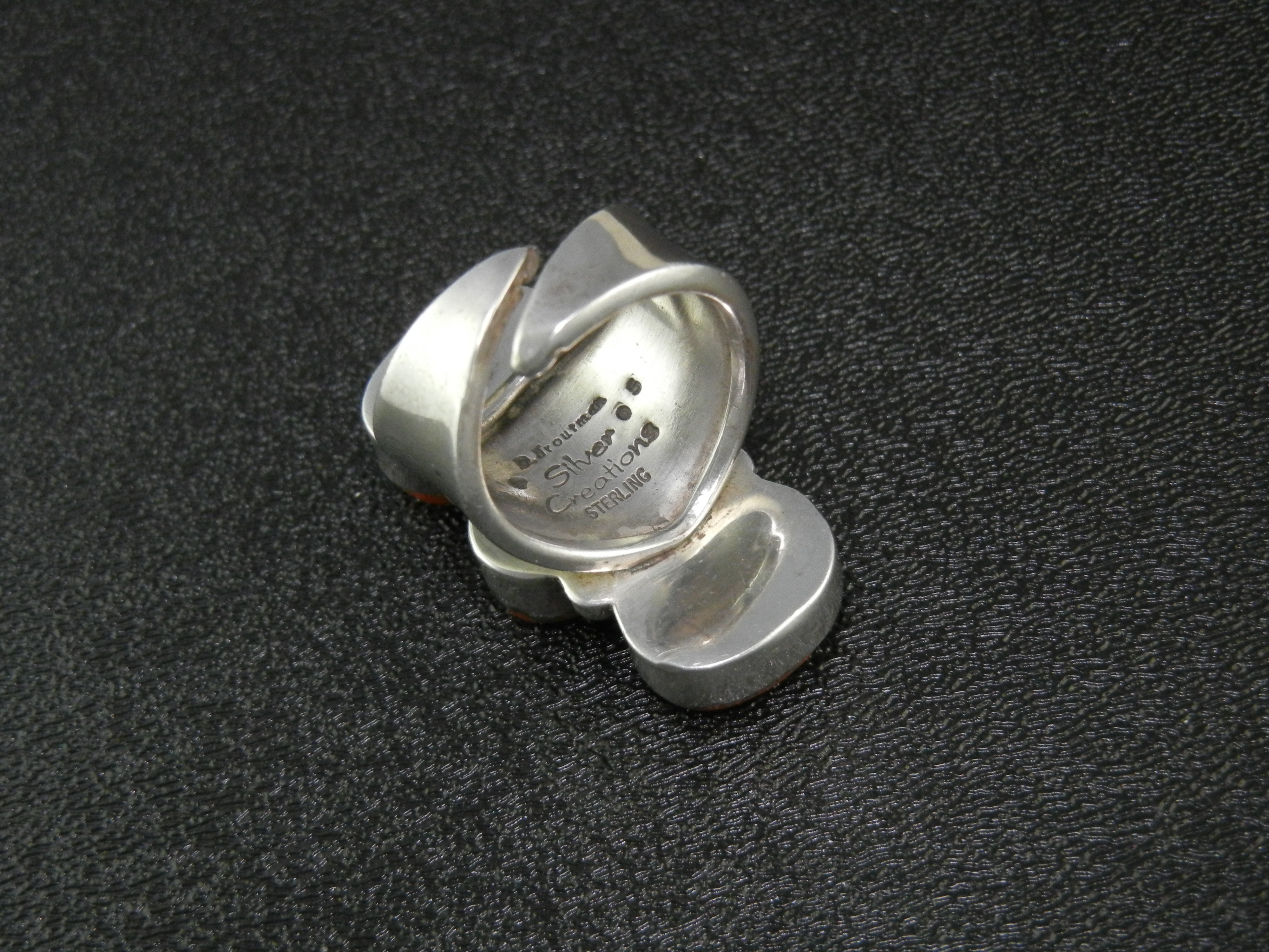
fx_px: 2163
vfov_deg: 24.8
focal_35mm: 59
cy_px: 476
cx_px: 634
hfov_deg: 32.7
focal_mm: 10.6
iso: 800
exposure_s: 1/30
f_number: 8
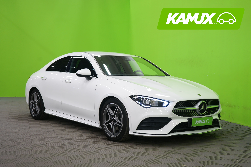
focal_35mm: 49
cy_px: 84
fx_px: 342
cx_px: 126
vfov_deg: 27.5
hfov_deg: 40.3
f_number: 4.5
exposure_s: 1/10
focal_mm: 49
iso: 400
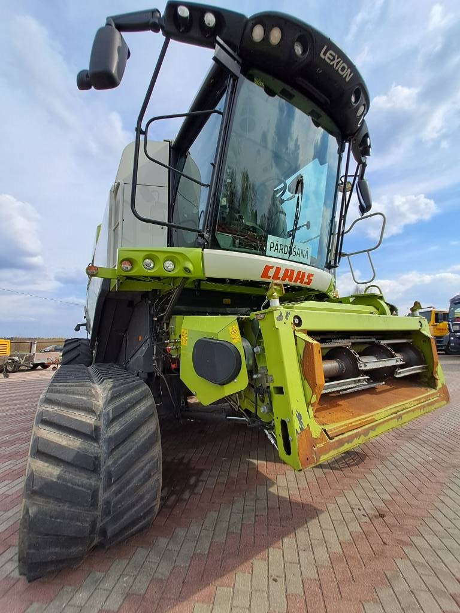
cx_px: 230
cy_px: 306
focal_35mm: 13
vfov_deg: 106.2
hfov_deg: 89.9
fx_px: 230
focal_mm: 1.42
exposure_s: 1/1859
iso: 40
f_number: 2.2
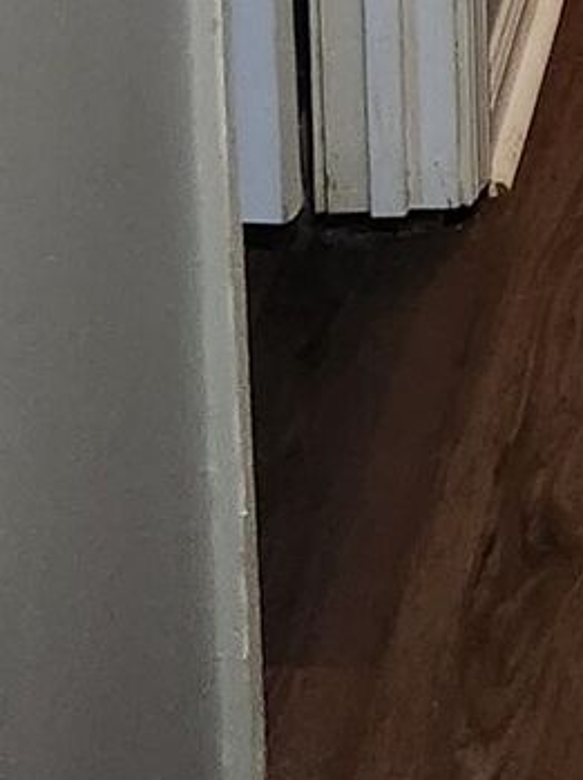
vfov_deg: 11.1
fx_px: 3420
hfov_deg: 9.2
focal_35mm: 152
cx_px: 1108
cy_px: -1037
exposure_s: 1/120
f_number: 1.8
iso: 640
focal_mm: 5.4
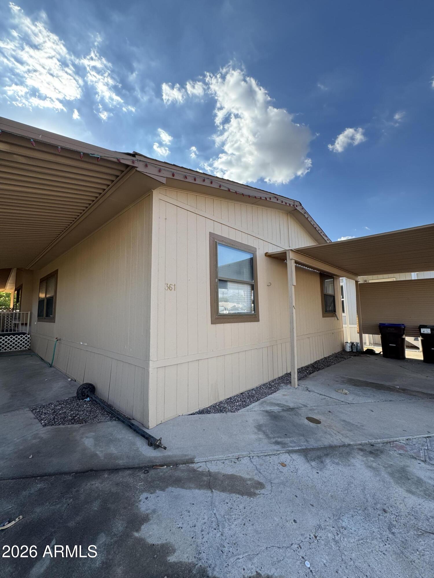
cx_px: 217
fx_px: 234
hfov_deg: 85.7
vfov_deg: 102.1
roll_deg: +0.9
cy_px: 289
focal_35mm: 14
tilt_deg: +5.9
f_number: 2.2
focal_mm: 2.22
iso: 40
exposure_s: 1/492
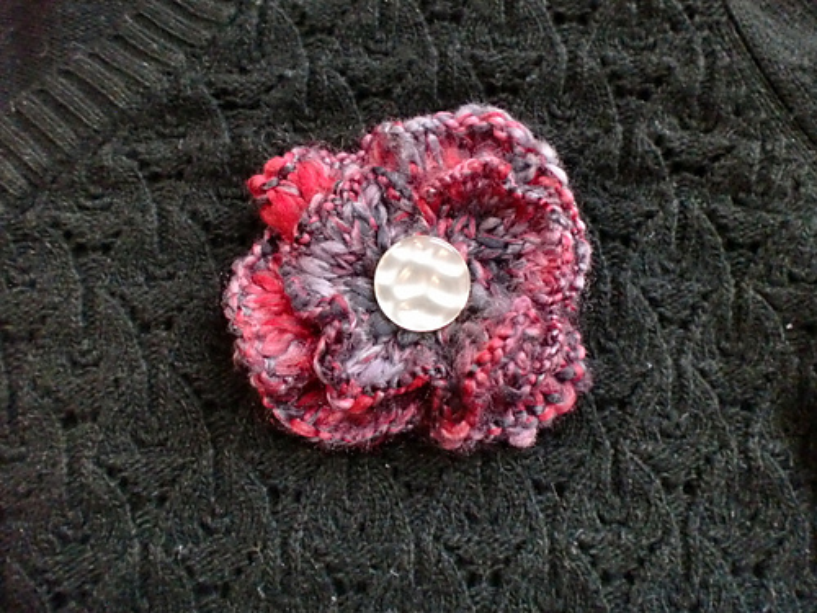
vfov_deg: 40.7
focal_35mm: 35
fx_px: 826
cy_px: 306
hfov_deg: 52.6
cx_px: 408
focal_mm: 6.3
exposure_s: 1/40
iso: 400
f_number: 3.1
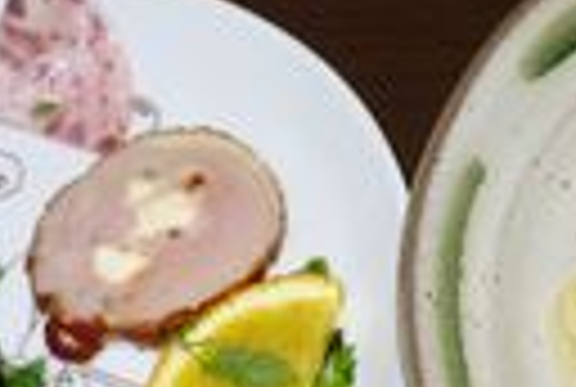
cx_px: 441
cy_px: -2
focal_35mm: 109
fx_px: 1748
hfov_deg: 18.6
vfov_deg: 12.5
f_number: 1.8
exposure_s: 1/30
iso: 125
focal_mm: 10.4
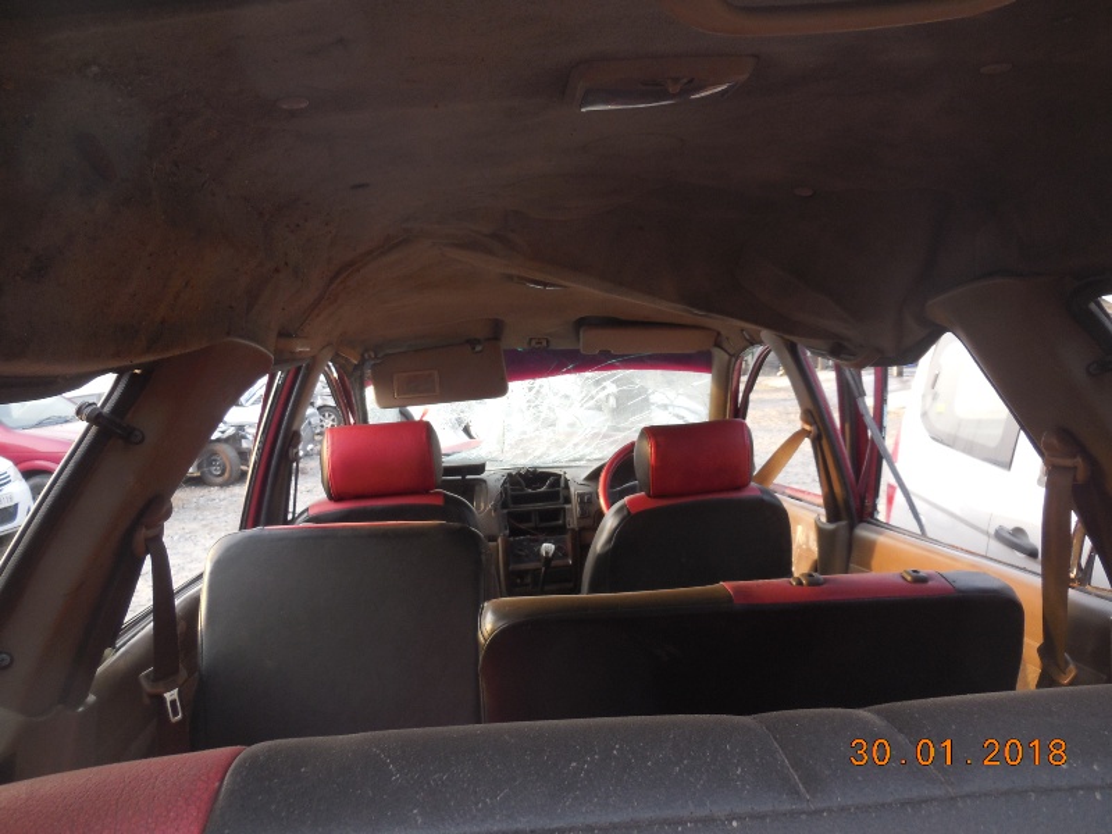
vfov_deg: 54.9
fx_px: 803
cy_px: 417
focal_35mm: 25
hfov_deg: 69.4
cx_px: 556
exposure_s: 1/50
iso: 125
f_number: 3.1
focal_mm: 4.5
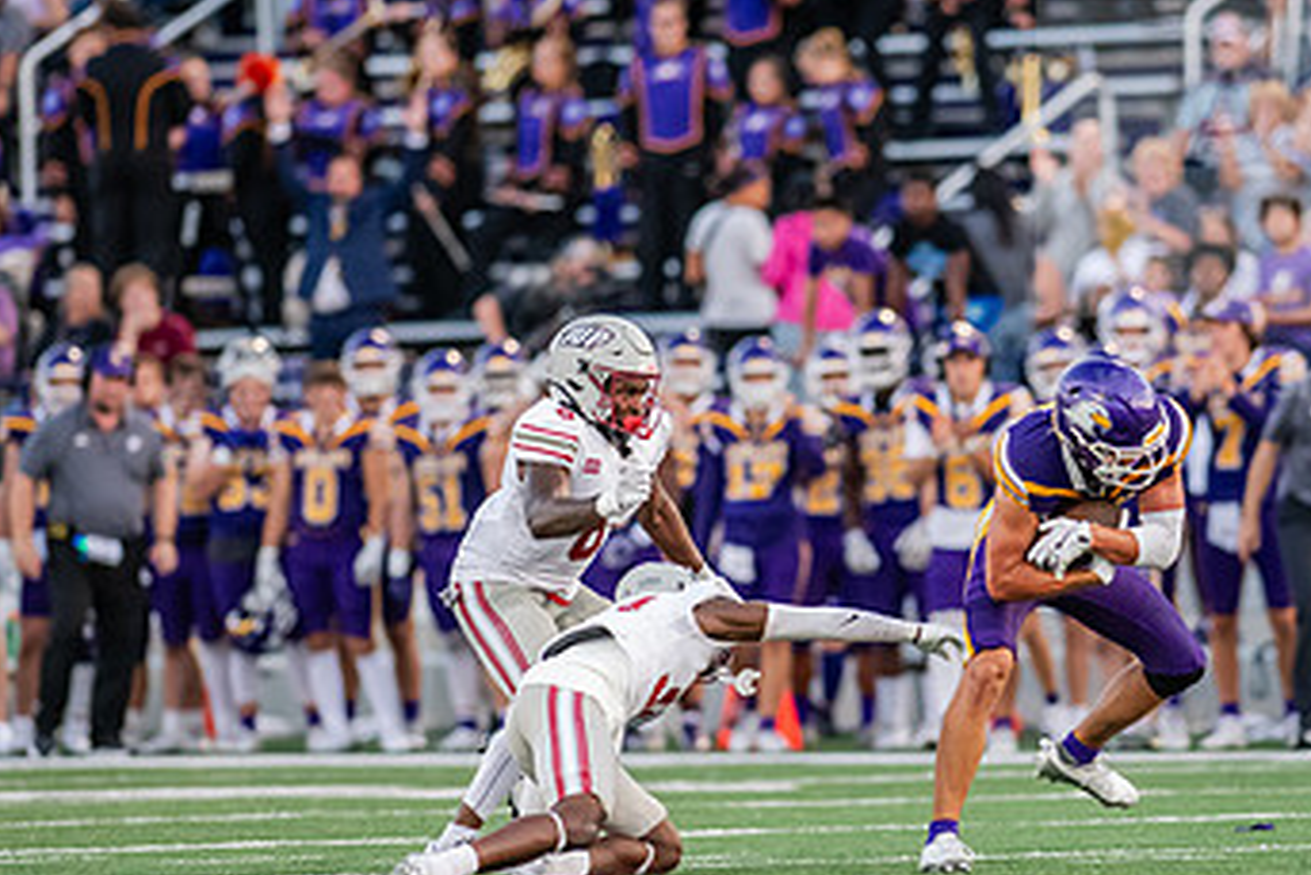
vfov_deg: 2.7
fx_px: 18507
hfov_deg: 4.1
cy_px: 460
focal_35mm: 508
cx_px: 921
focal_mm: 300
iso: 3200
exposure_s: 1/1000
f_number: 3.2
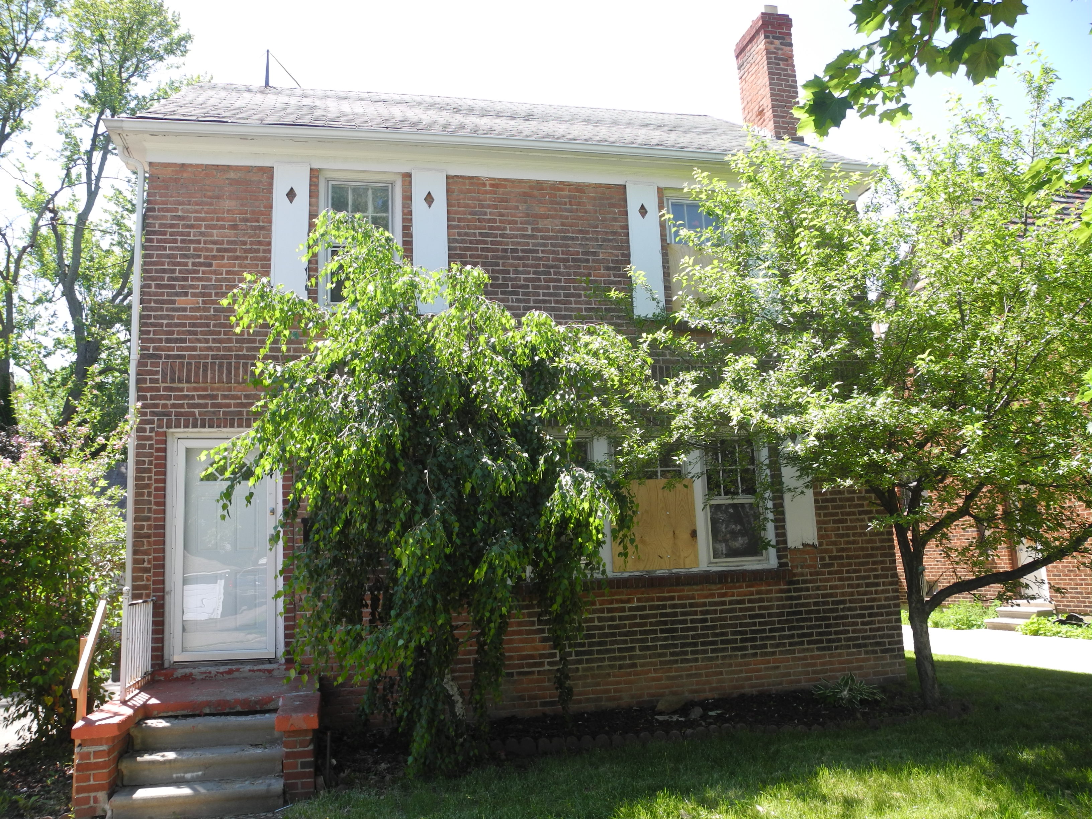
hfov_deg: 63.4
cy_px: 410
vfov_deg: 49.7
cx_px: 546
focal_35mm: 28
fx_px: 883
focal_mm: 6
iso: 100
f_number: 2.8
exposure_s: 1/320
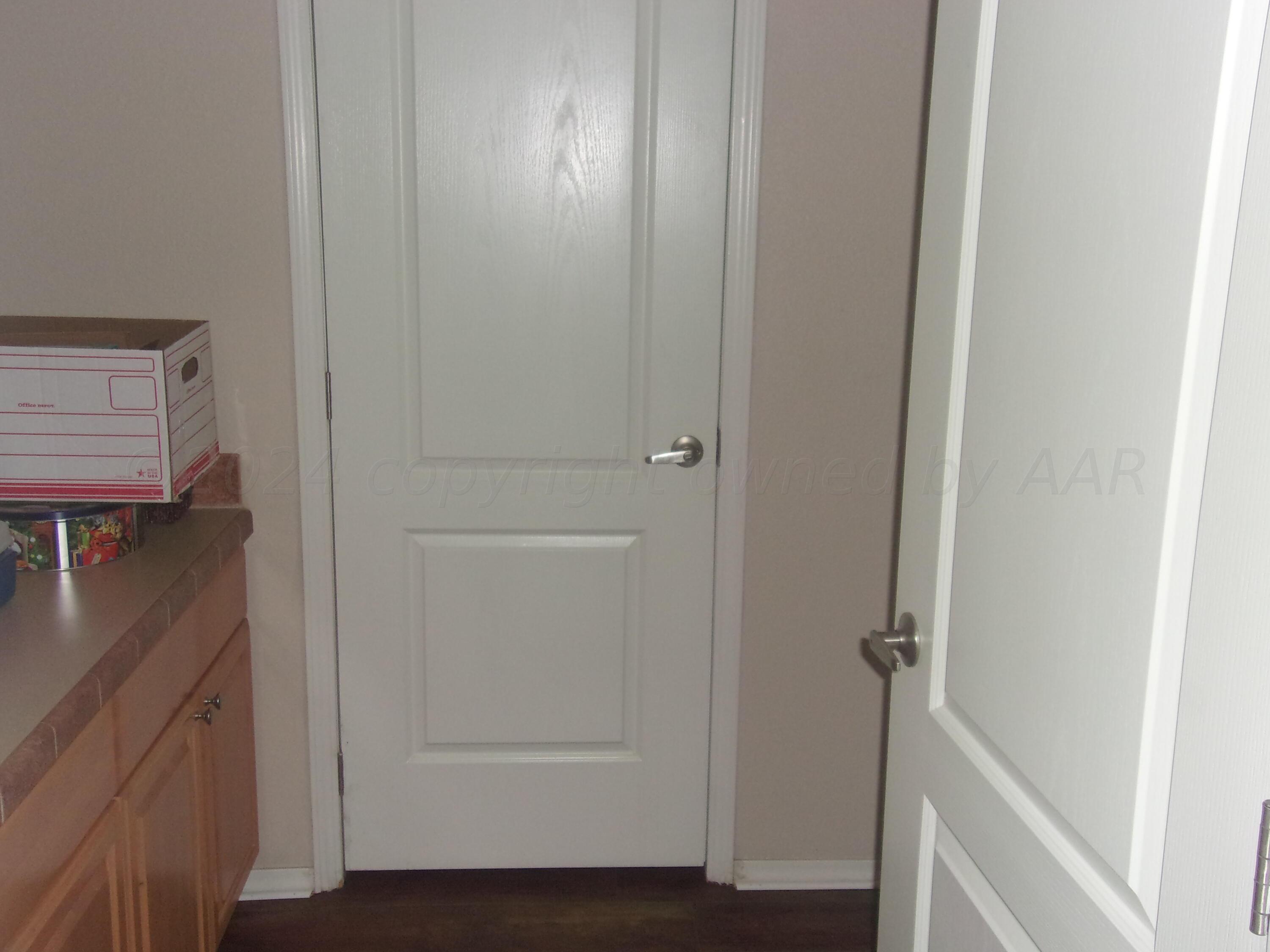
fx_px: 1247
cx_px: 635
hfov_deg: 54.0
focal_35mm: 34
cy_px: 476
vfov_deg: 41.8
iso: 200
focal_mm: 6.1
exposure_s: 1/34
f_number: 3.3
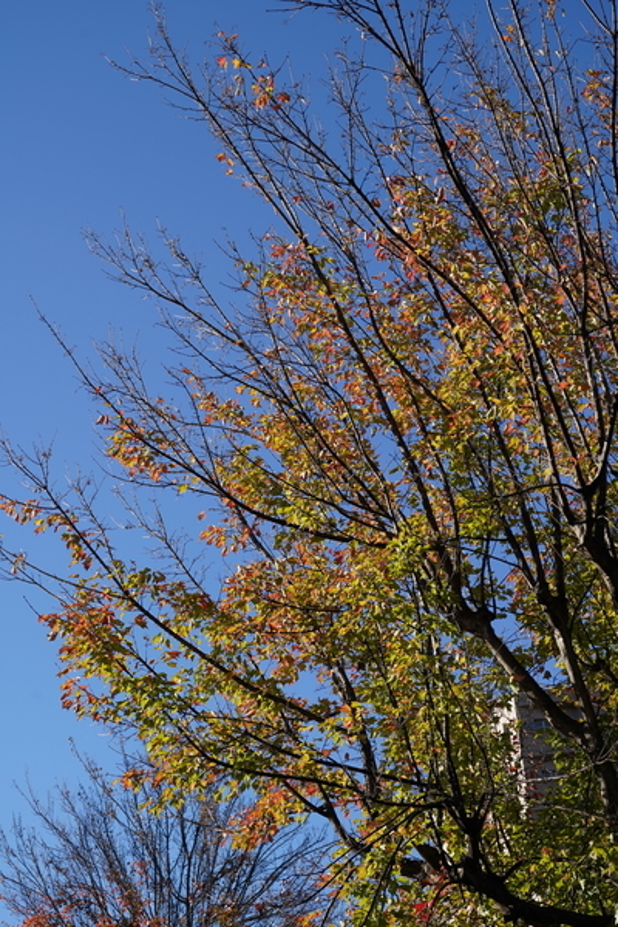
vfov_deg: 33.4
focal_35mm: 60
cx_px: 309
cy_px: 464
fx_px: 1545
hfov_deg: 22.6
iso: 100
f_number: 8
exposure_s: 1/200
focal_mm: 60
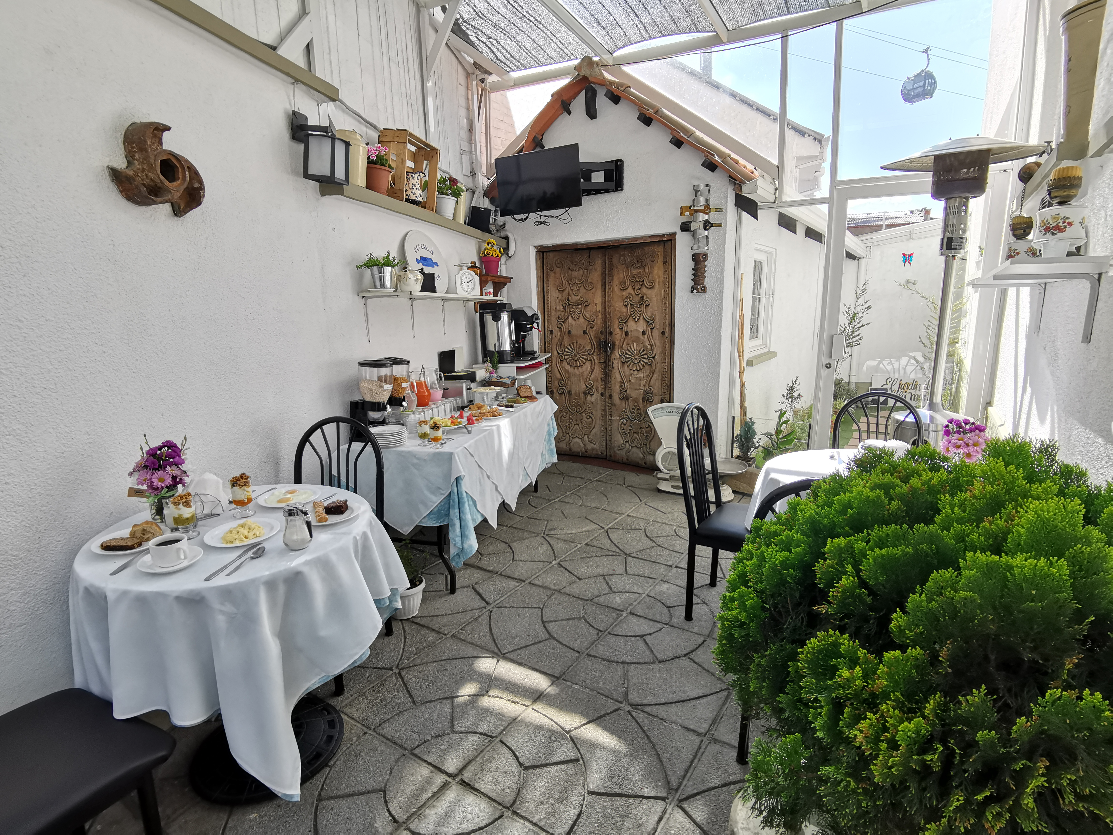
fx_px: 547
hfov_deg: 91.0
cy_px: 418
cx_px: 556
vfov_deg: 74.7
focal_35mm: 17
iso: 50
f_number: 2.2
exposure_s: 1/246
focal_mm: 2.26
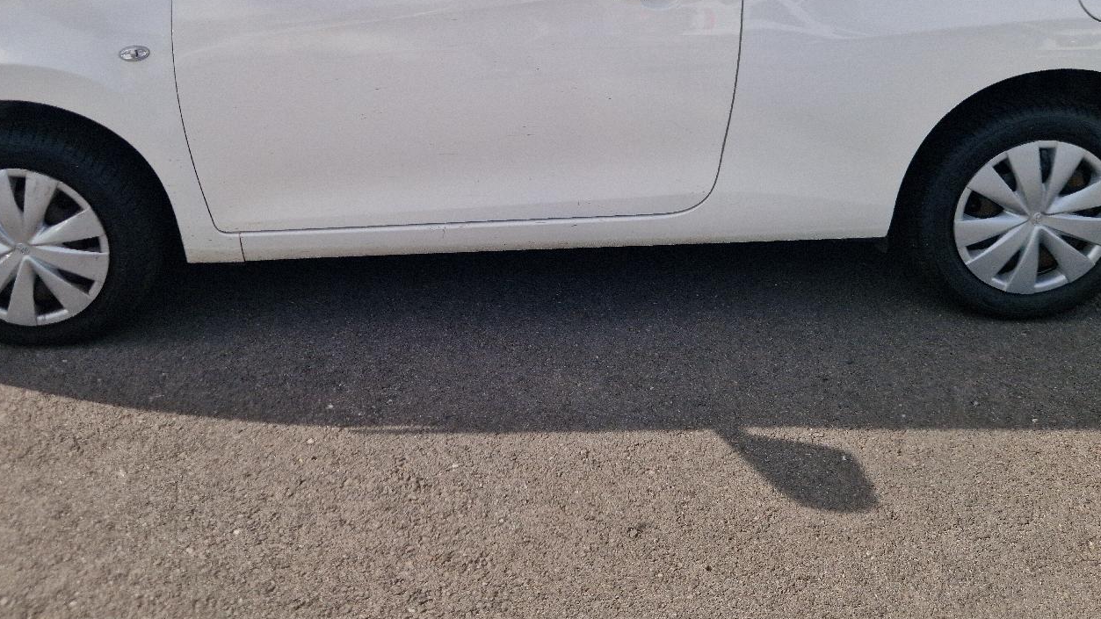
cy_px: 39
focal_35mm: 36
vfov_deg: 31.0
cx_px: 503
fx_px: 1051
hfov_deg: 55.2
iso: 50
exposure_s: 1/2000
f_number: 1.8
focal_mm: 5.4
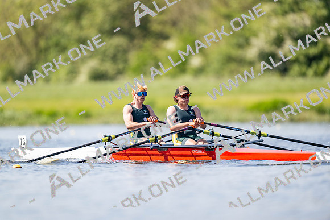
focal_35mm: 600
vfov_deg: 2.3
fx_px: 5501
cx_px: 165
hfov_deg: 3.4
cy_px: 110
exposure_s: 1/2500
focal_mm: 600
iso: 360
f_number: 4
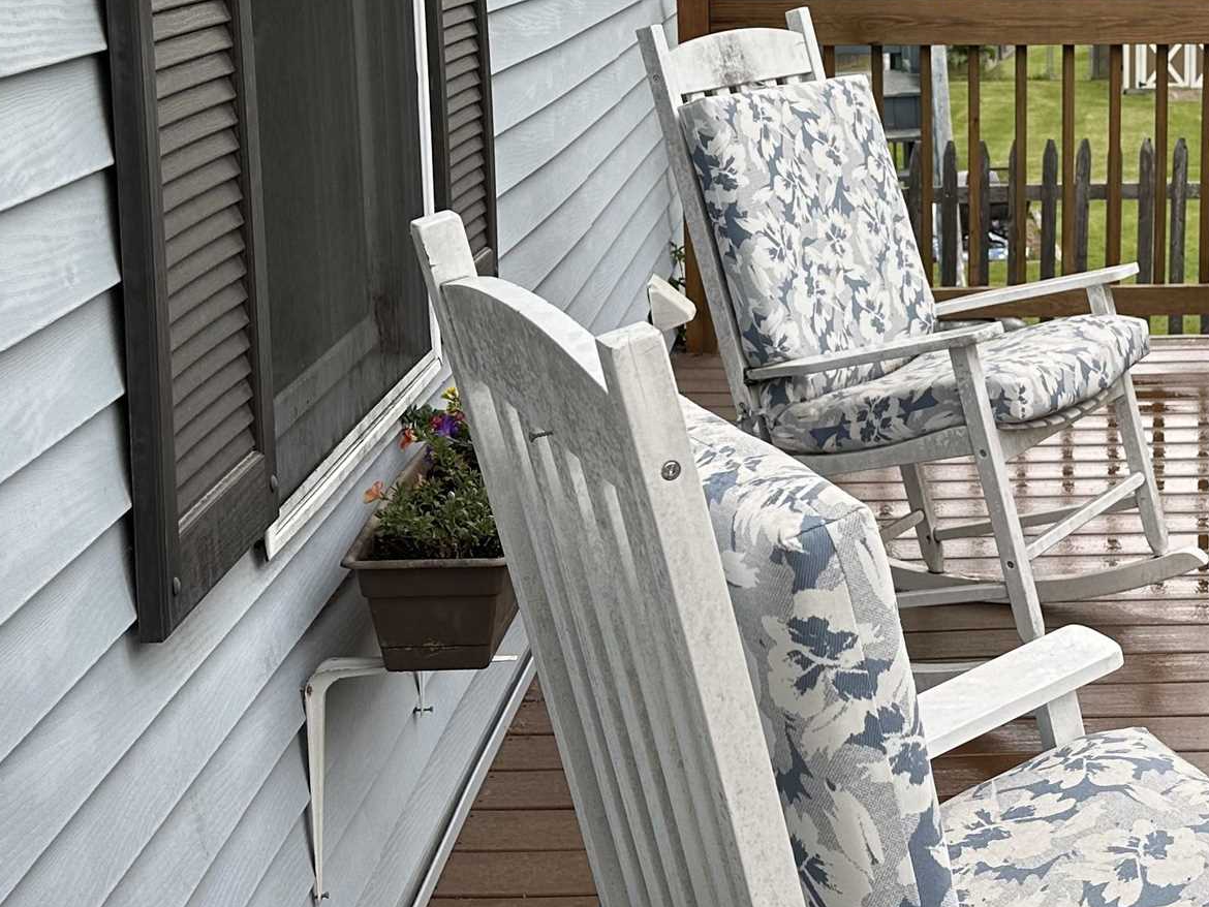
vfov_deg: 23.1
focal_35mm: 63
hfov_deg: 29.6
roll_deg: +0.2
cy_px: 255
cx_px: 1050
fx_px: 2201
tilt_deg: -9.2
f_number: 1.78
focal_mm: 6.86
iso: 80
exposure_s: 1/663
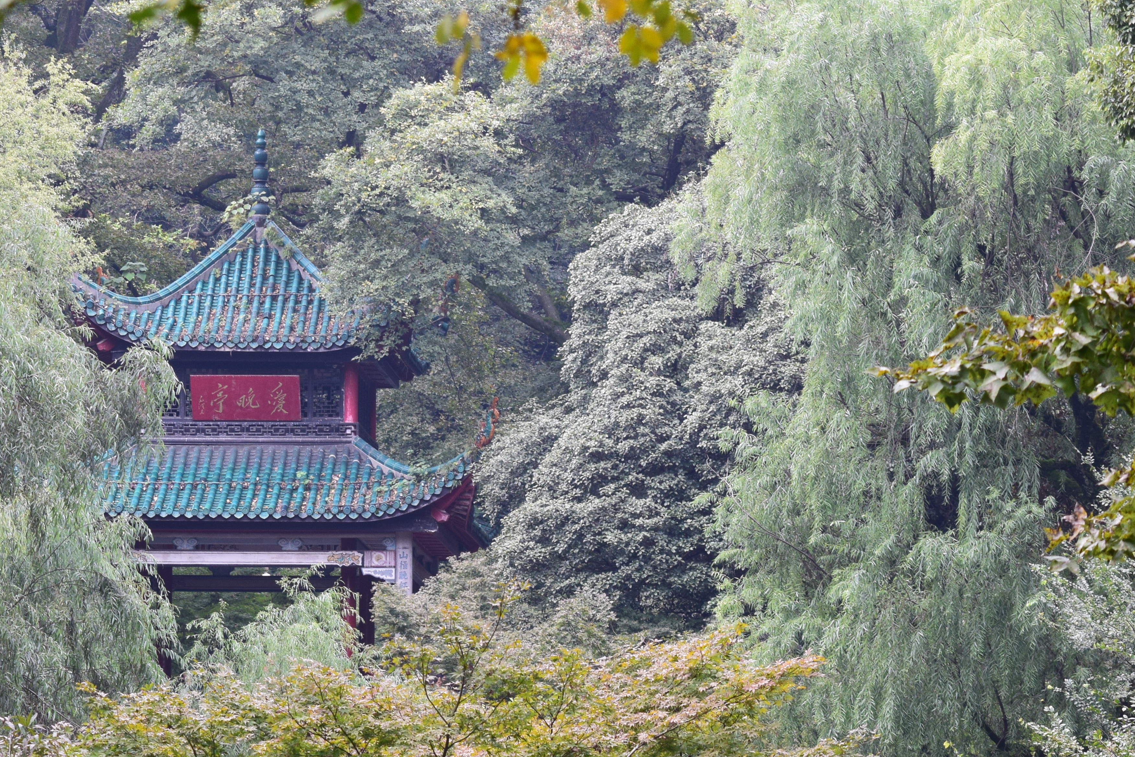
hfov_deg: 9.4
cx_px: 308
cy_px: 634
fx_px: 6868
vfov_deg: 6.3
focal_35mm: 218
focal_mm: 85
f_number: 9
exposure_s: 1/100
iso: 400
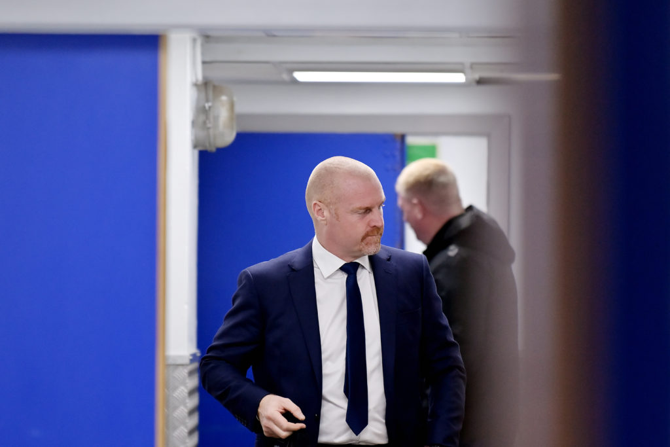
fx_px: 3722
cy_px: 224
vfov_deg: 6.9
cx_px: 335
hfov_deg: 10.3
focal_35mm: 200
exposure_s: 1/400
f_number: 3.2
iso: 2000
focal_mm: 200
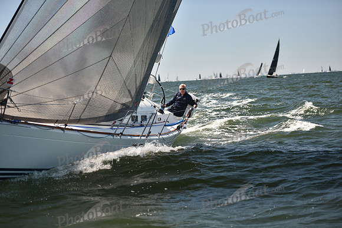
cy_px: 114
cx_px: 171
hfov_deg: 24.8
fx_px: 779
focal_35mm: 82
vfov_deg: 16.7
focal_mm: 82
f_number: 2.8
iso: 250
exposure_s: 1/1250
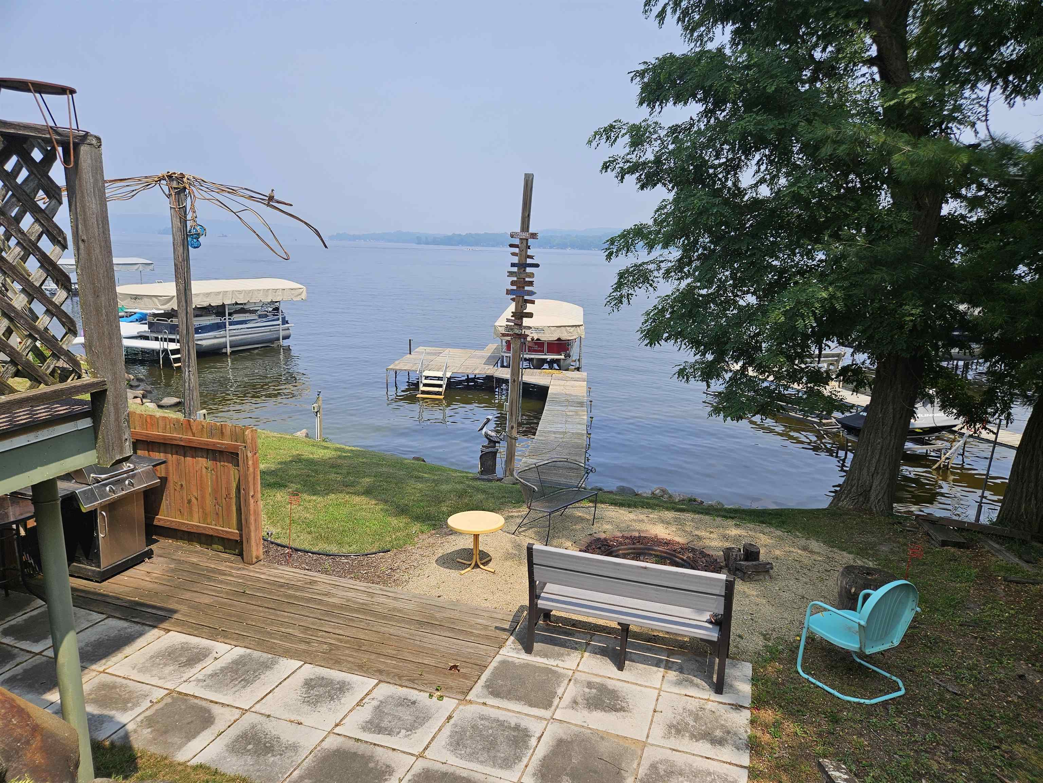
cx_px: 522
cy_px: 392
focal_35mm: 23
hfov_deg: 73.9
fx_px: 693
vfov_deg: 58.9
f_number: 1.8
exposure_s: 1/1636
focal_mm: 5.4
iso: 25
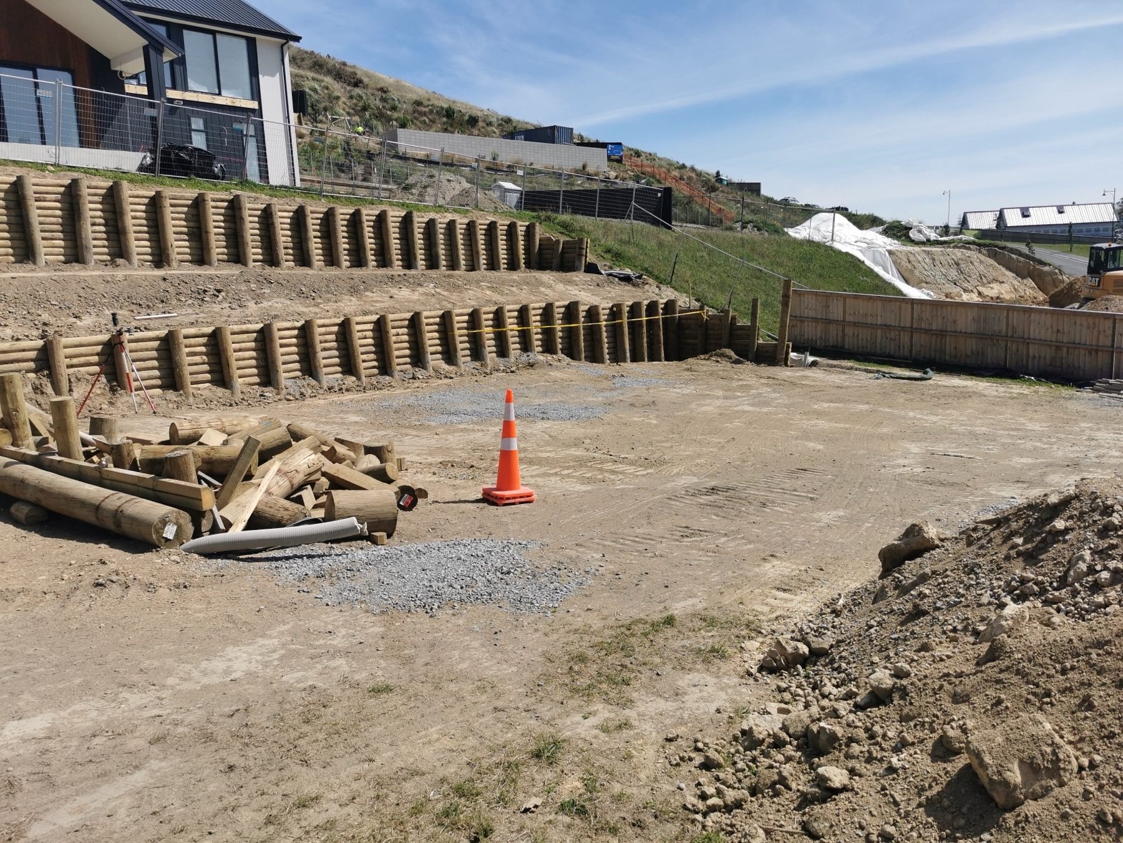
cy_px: 422
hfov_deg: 65.3
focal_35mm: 27
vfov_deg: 51.4
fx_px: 876
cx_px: 562
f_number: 1.6
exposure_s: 1/5076
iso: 50
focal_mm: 5.56
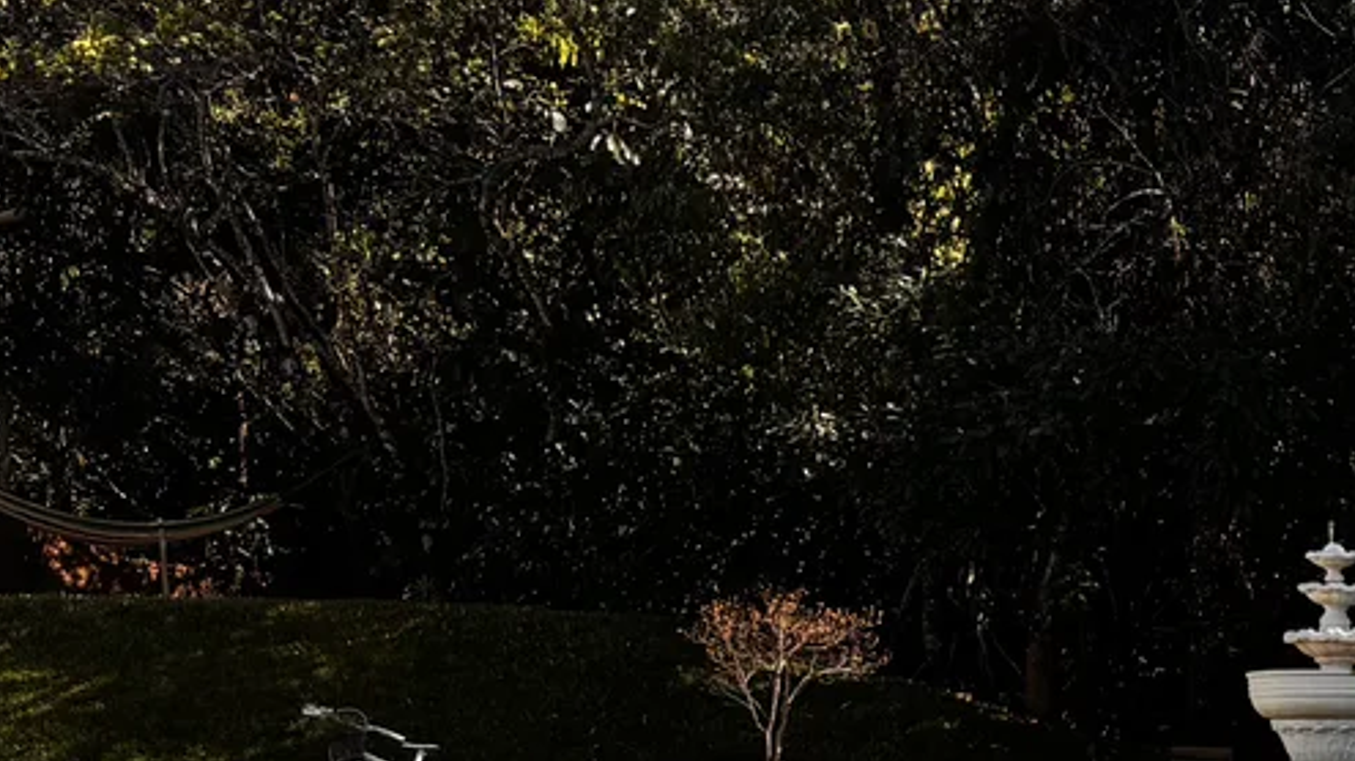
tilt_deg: -0.8
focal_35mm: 103
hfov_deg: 18.0
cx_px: 2149
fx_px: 3699
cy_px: 881
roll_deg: +0.2
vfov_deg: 11.5
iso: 50
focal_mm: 5.96
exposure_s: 1/1845
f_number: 1.6
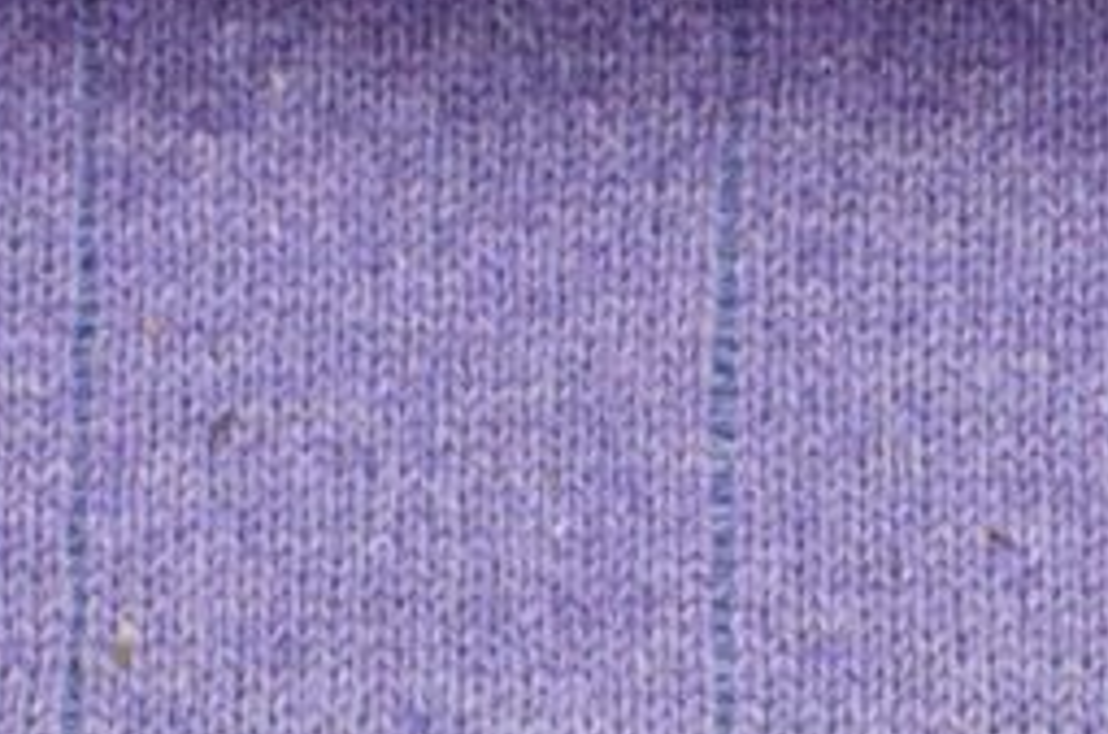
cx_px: 856
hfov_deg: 12.4
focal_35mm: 165
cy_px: 1064
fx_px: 5069
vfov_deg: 8.1
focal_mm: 28
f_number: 5.6
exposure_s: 1/60
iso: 400
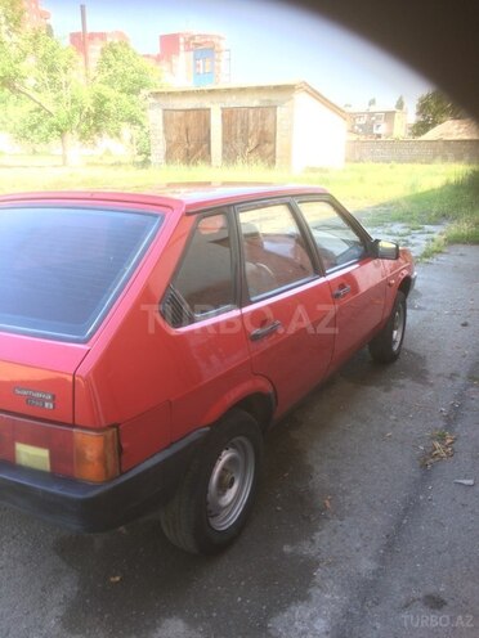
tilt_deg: -18.7
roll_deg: +1.1
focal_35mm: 29
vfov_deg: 61.7
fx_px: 535
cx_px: 240
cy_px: 319
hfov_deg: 48.2
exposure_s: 1/100
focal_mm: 4.15
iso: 40
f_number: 2.2
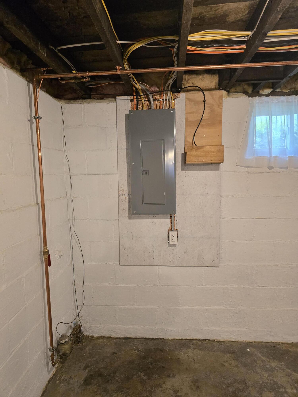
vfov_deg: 73.9
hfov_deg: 58.9
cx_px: 149
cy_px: 198
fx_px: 264
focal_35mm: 23
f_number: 1.7
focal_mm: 6.3
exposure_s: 1/120
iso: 1000
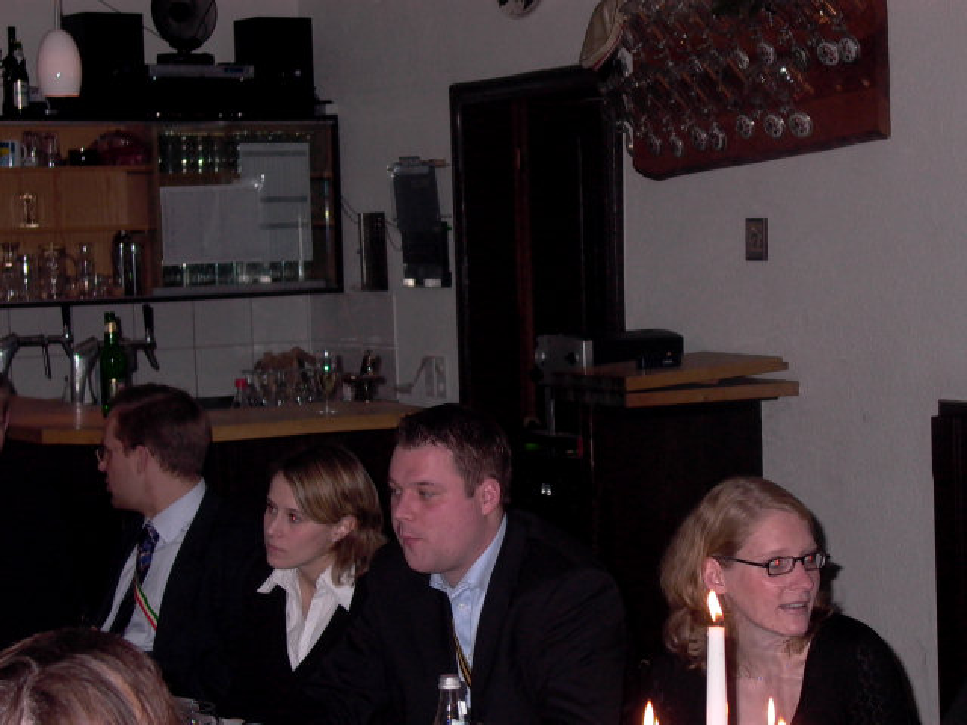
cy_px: 362
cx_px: 484
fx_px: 2123
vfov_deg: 19.4
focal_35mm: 76
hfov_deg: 25.7
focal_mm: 16.32
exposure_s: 1/64.2
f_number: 2.37
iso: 100
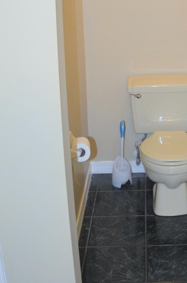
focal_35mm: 81
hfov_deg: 16.4
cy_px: 43
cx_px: 183
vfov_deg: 24.6
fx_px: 635
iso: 800
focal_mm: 26
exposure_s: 1/60
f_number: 4
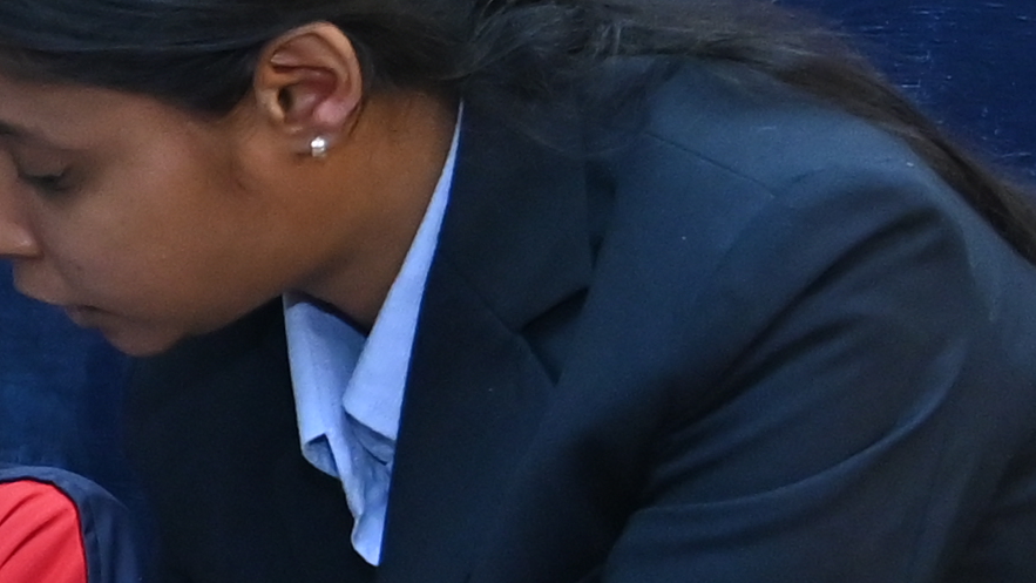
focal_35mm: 172
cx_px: -1086
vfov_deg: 7.0
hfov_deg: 11.2
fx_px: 4726
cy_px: 780
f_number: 5.6
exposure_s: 1/100
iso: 1600
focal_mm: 24
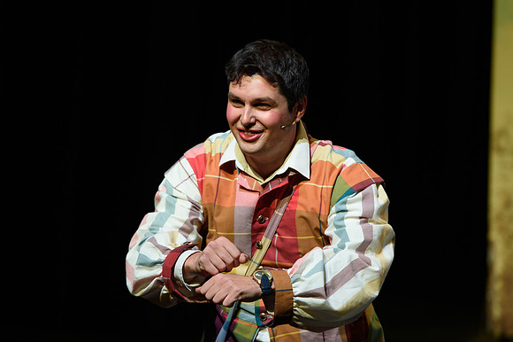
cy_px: 133
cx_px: 256
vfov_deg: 6.6
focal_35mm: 207
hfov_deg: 9.9
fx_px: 2954
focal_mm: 170
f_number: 2.8
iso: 800
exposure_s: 1/100
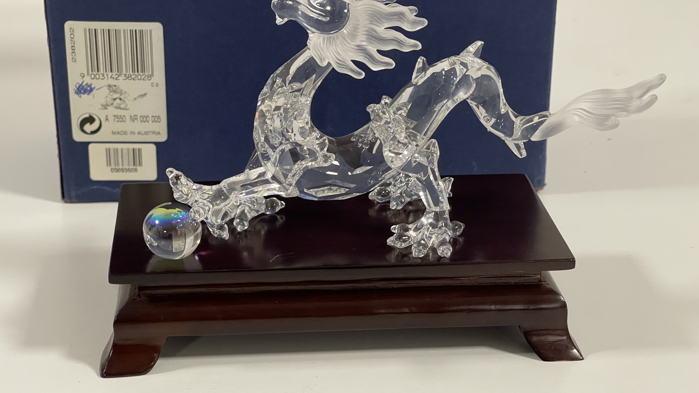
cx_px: 350
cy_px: 212
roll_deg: -2.1
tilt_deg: -25.5
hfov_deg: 30.2
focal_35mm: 70
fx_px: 1297
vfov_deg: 17.2
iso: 320
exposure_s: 1/50
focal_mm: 7.5
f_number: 2.2
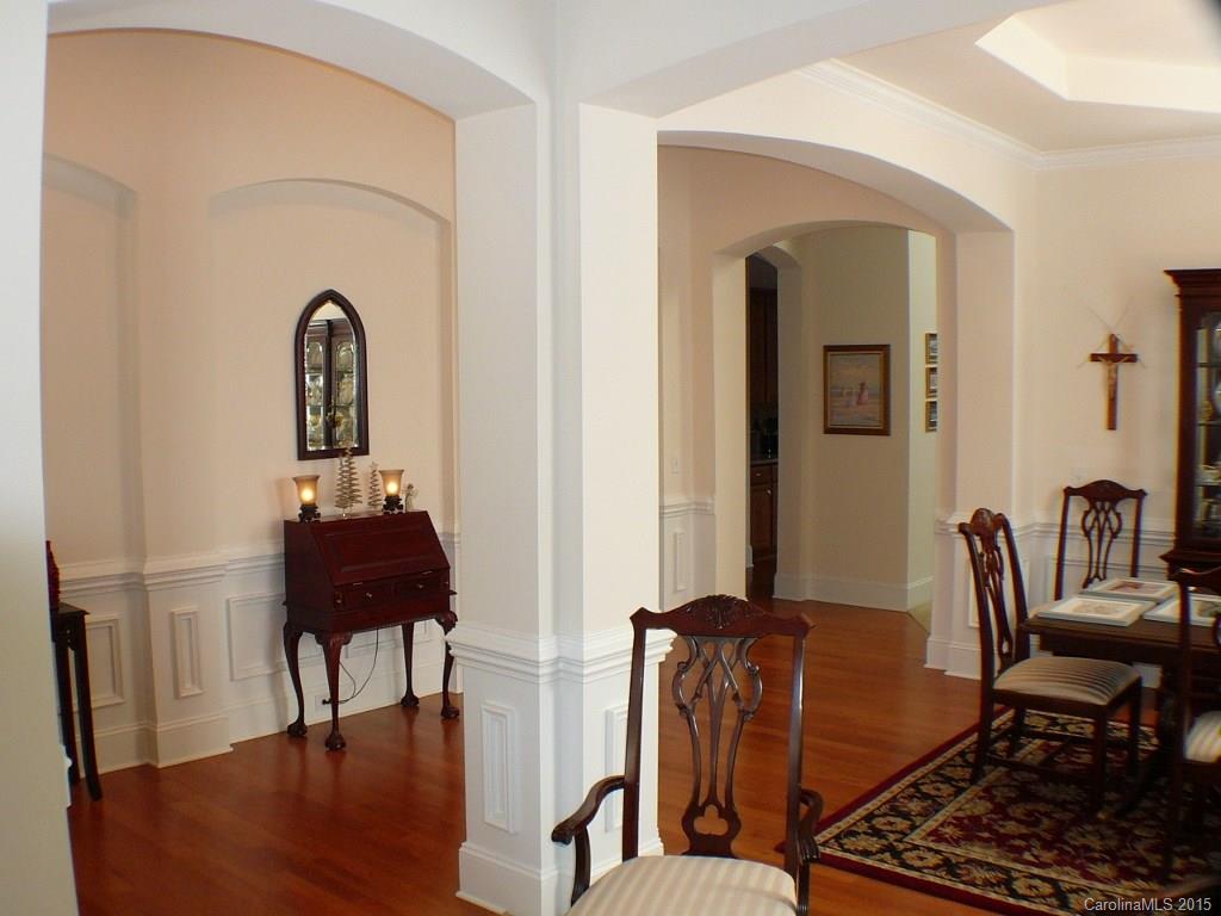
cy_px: 458
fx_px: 1587
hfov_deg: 42.1
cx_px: 610
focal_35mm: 45
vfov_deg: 32.2
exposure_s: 1/30
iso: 160
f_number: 3.2
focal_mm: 6.7
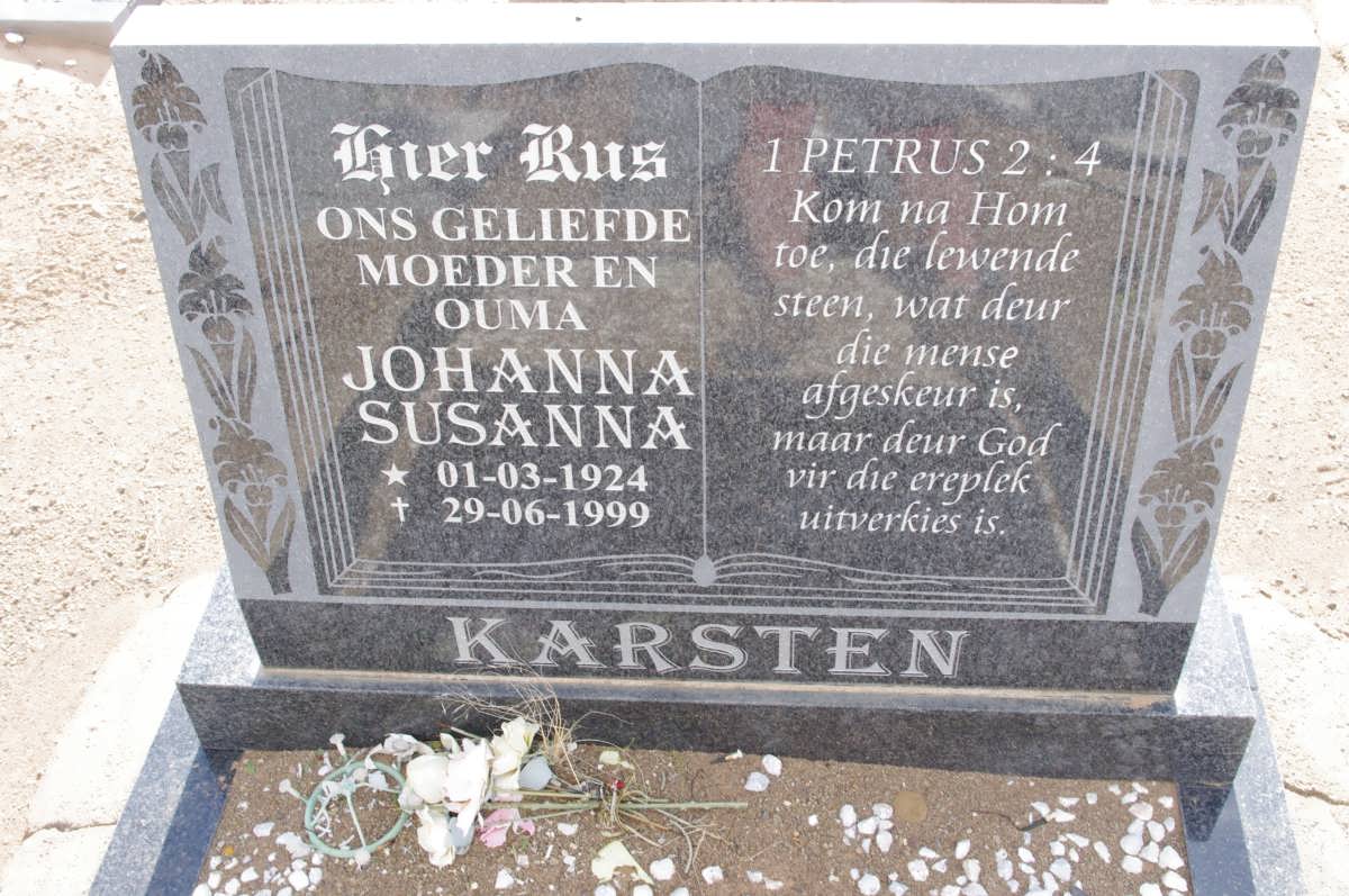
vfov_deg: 34.1
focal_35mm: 39
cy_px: 448
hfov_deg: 49.6
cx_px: 674
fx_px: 1460
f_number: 11
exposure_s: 1/125
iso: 800
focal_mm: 26.25
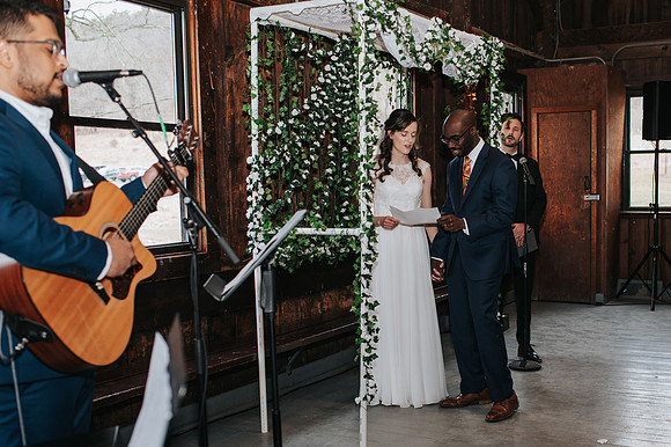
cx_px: 407
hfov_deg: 43.5
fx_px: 836
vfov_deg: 29.8
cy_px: 275
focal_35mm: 45
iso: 1000
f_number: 2.8
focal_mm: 35
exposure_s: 1/160
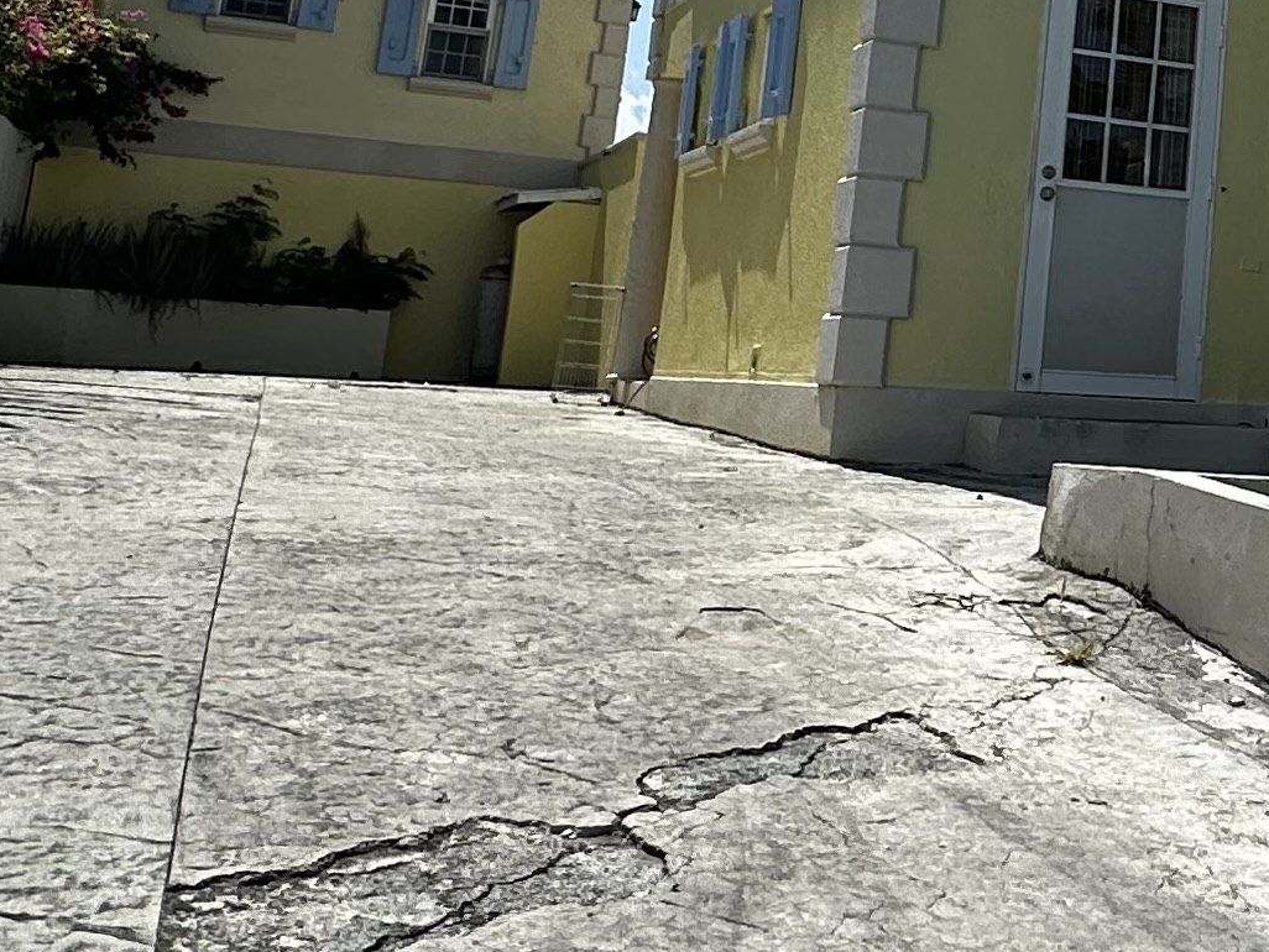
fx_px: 2017
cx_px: 1401
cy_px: -43
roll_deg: -1.9
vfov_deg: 25.0
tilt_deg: +14.1
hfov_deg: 31.0
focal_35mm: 55
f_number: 2.2
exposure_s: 1/2304
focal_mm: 2.22
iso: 50
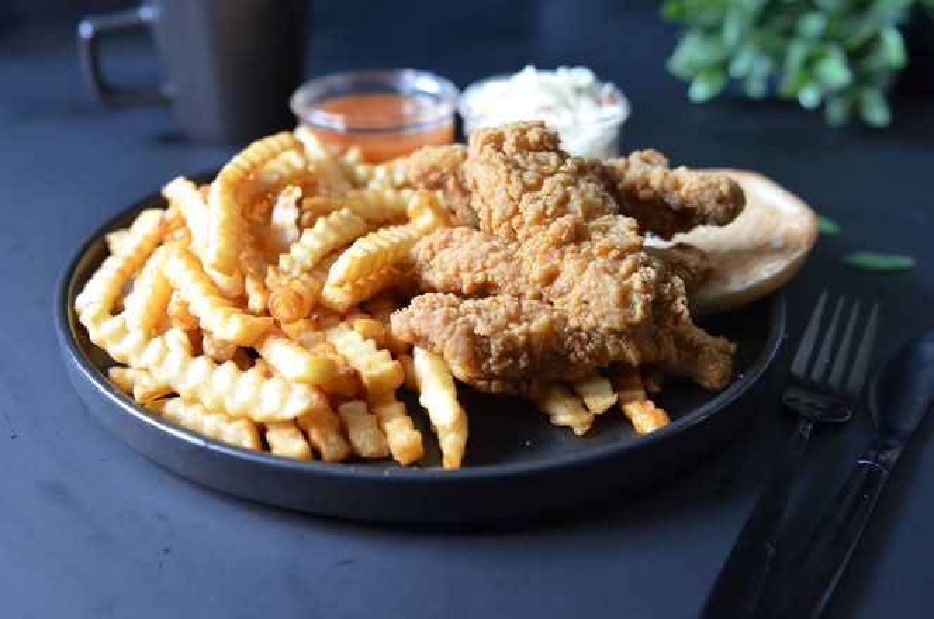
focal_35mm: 36
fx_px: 932
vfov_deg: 36.7
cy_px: 310
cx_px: 467
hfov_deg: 53.2
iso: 1600
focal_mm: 24
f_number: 3.2
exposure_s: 1/60
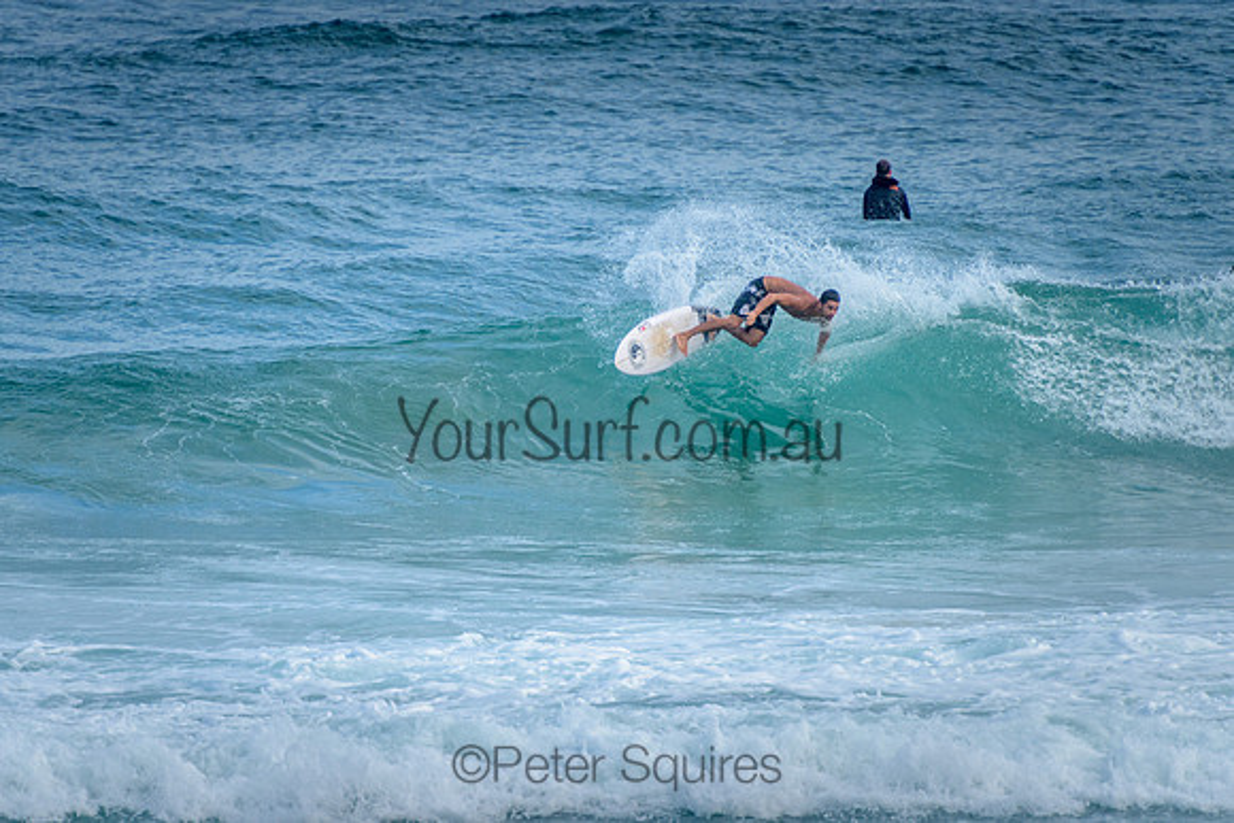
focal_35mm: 491
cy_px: 321
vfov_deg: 2.8
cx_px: 620
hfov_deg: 4.2
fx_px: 16820
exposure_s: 1/1250
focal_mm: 400
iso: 320
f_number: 5.6
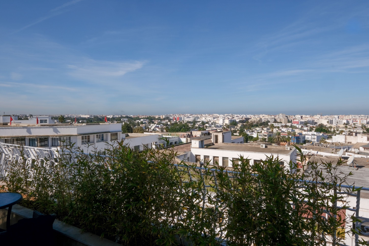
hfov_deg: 73.7
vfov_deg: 53.1
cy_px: 123
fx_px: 246
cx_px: 184
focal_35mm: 24
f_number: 16
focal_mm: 15.9
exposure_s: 1/140
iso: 160
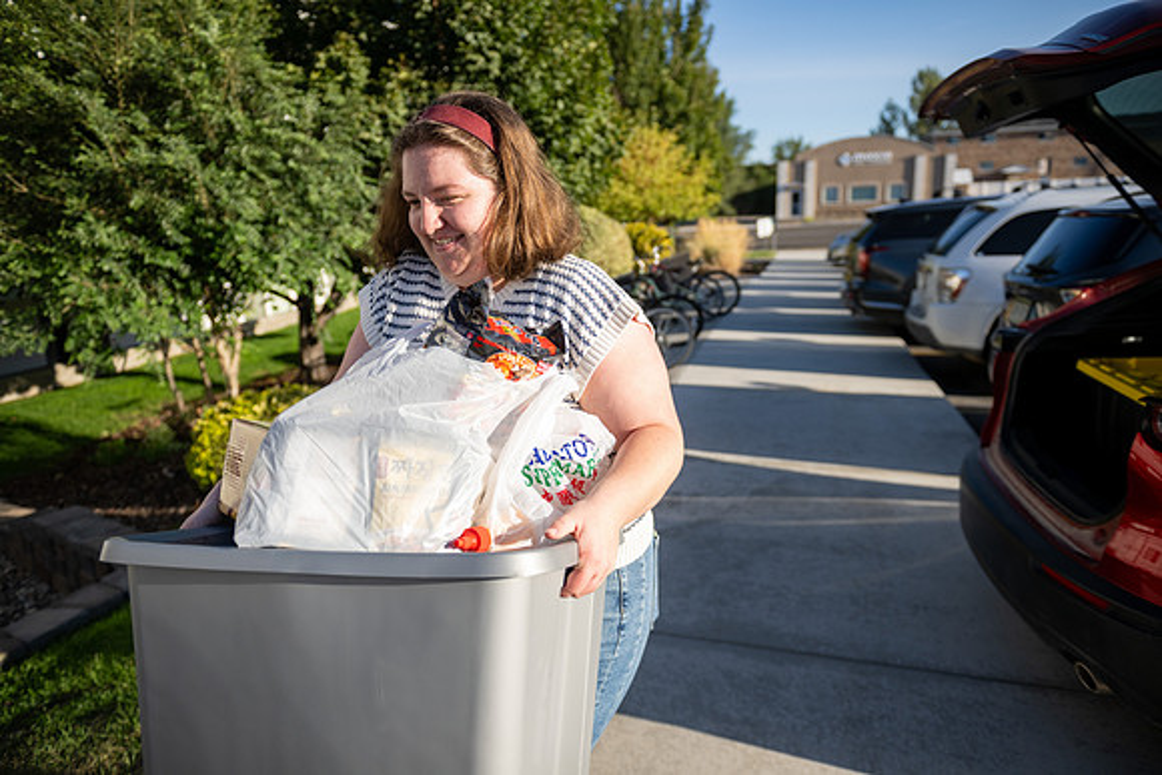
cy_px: 388
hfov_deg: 73.7
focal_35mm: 24
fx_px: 775
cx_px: 581
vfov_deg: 53.2
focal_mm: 24
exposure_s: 1/2500
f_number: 2.8
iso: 200
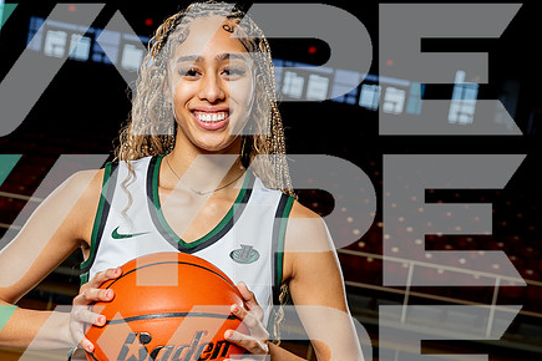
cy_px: 221
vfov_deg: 21.2
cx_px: 209
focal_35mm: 64
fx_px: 963
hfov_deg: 31.3
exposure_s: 1/250
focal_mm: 48
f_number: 5.6
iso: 640
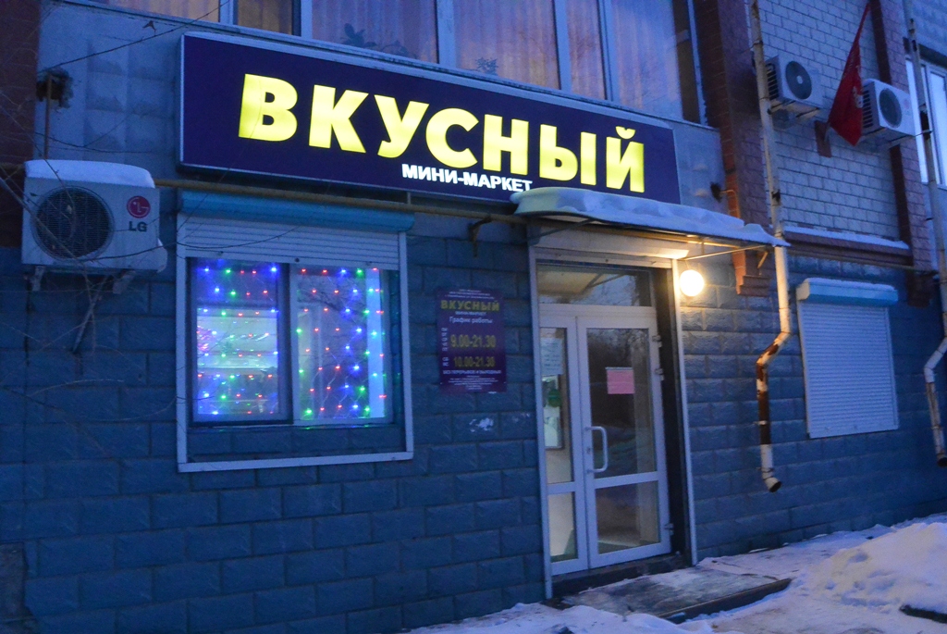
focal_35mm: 29
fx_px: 764
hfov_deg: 63.6
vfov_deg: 45.1
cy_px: 317
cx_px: 474
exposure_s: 1/13
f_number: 3.5
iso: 3200
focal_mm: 11
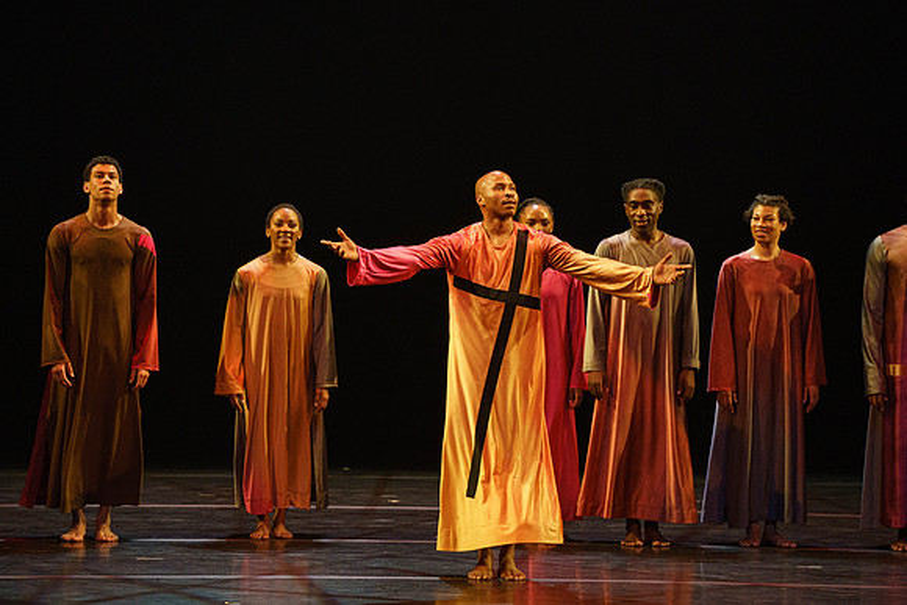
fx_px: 7770
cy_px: 302
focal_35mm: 308
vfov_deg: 4.5
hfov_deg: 6.7
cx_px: 454
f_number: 5.6
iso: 6400
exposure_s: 1/320
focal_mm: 303
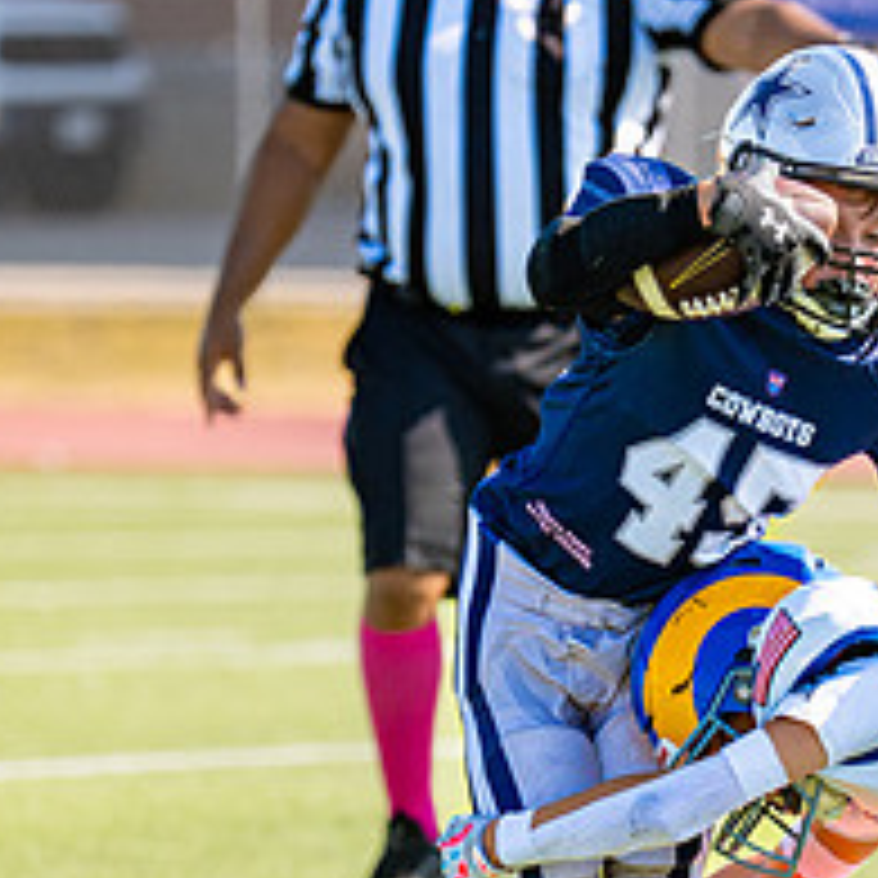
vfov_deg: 3.1
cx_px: 807
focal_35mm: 560
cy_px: 865
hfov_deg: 3.1
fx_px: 16070
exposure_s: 1/2000
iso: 100
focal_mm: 153
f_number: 2.8
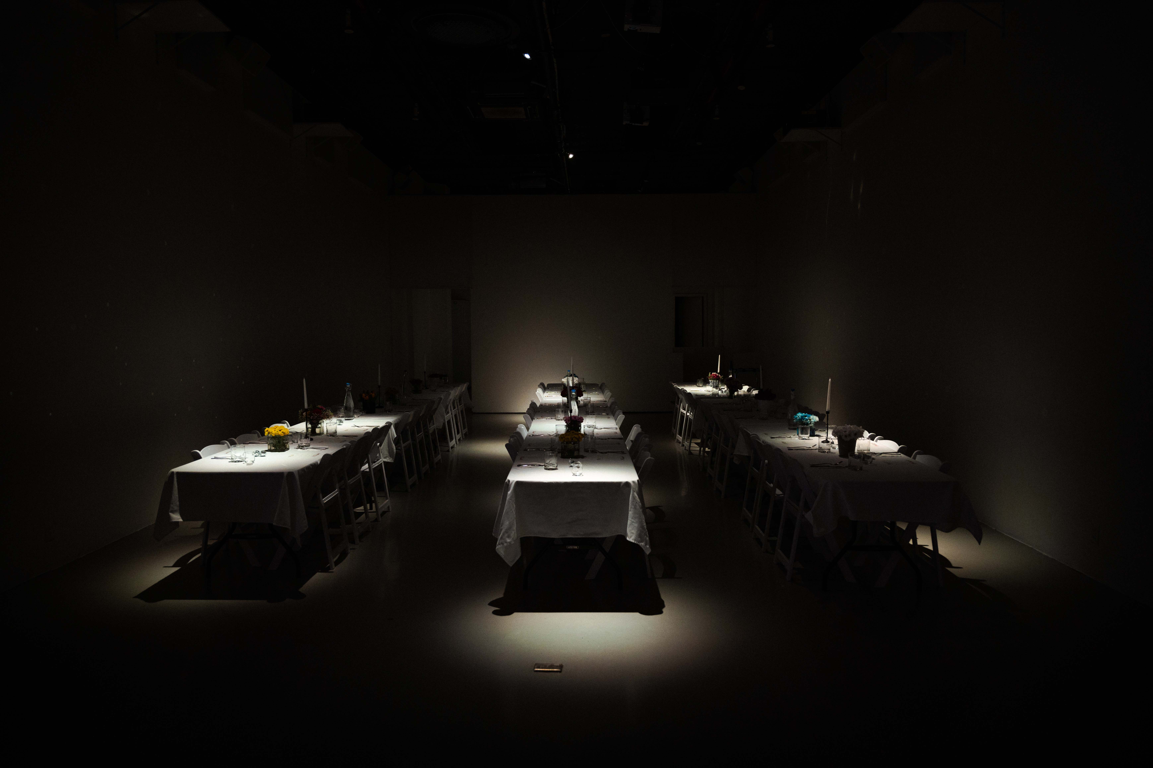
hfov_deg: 73.7
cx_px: 576
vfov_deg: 53.1
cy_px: 384
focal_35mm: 24
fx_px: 769
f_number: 2.8
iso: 1600
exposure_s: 1/100
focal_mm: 24
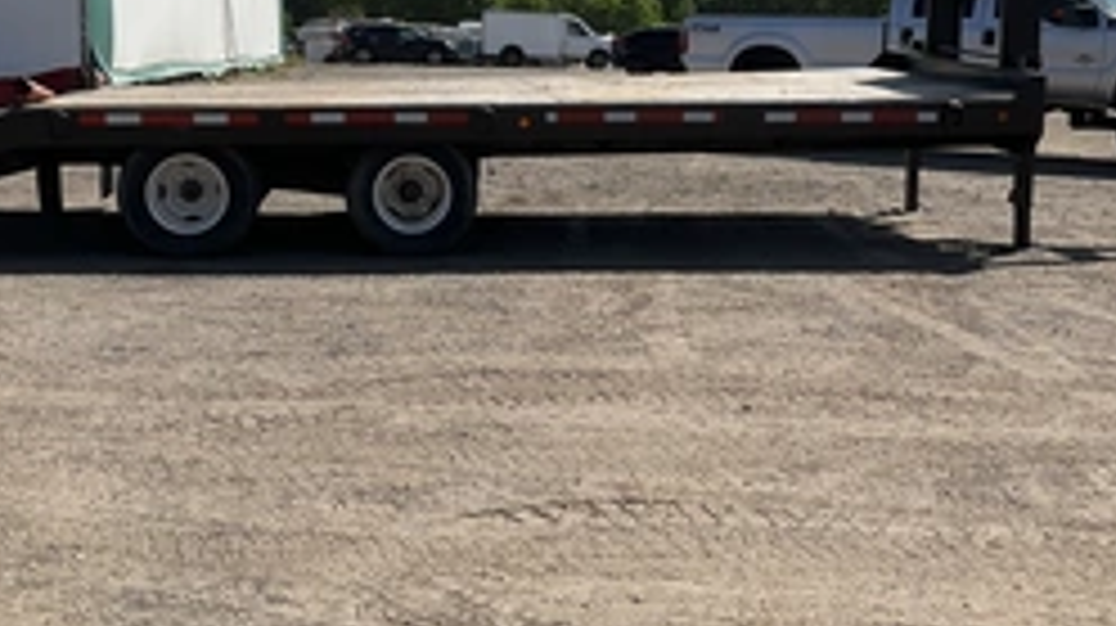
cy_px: 207
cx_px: 576
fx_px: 1508
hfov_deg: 40.6
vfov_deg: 23.3
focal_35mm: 51
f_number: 1.8
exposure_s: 1/2538
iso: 25
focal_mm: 3
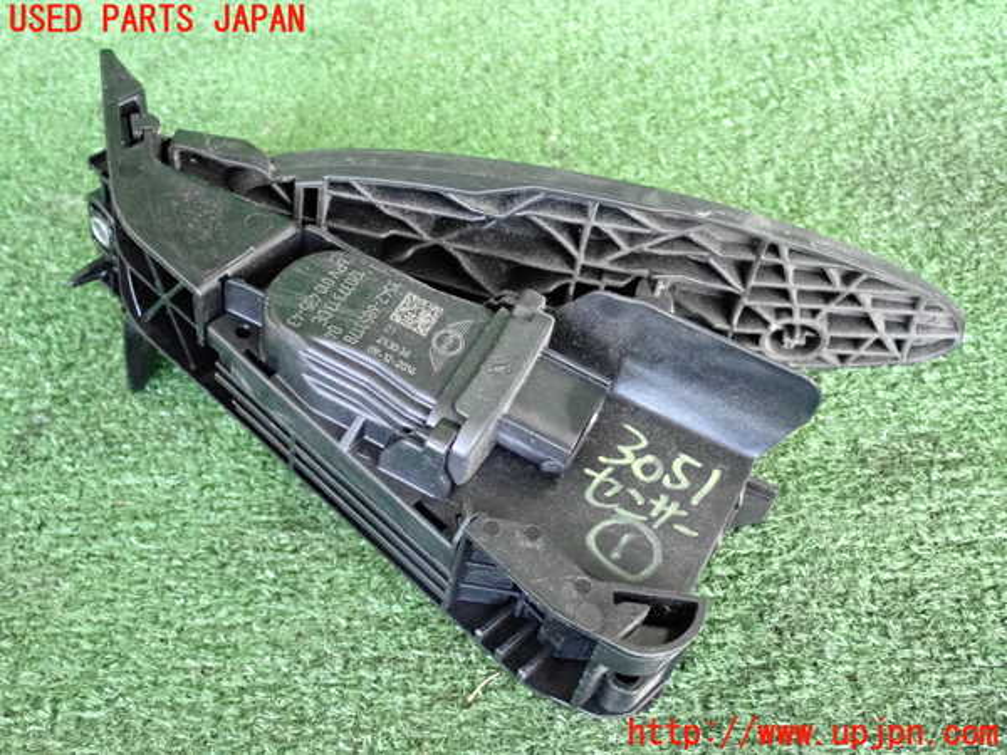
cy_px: 378
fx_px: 1455
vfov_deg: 29.1
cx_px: 504
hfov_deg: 38.2
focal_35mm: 50
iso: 2500
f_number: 3.2
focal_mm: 9.01
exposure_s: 1/125
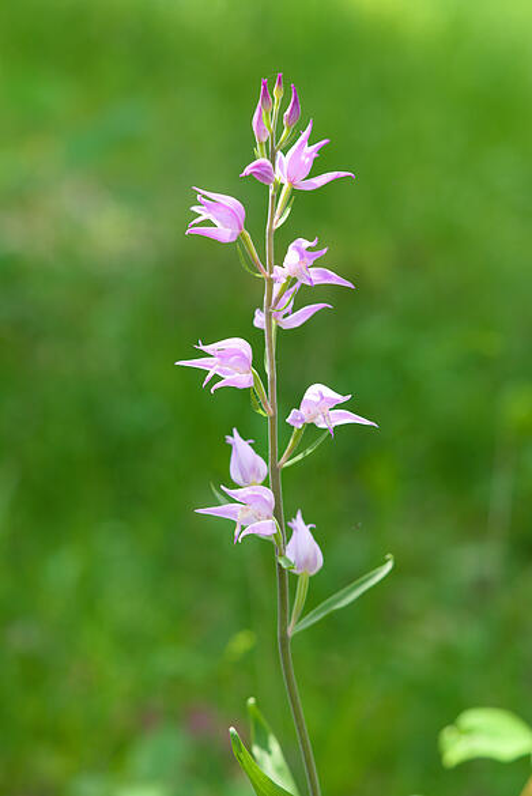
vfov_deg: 15.2
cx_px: 266
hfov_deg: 10.2
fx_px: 2987
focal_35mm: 135
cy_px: 398
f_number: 4
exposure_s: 1/160
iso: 125
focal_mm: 90
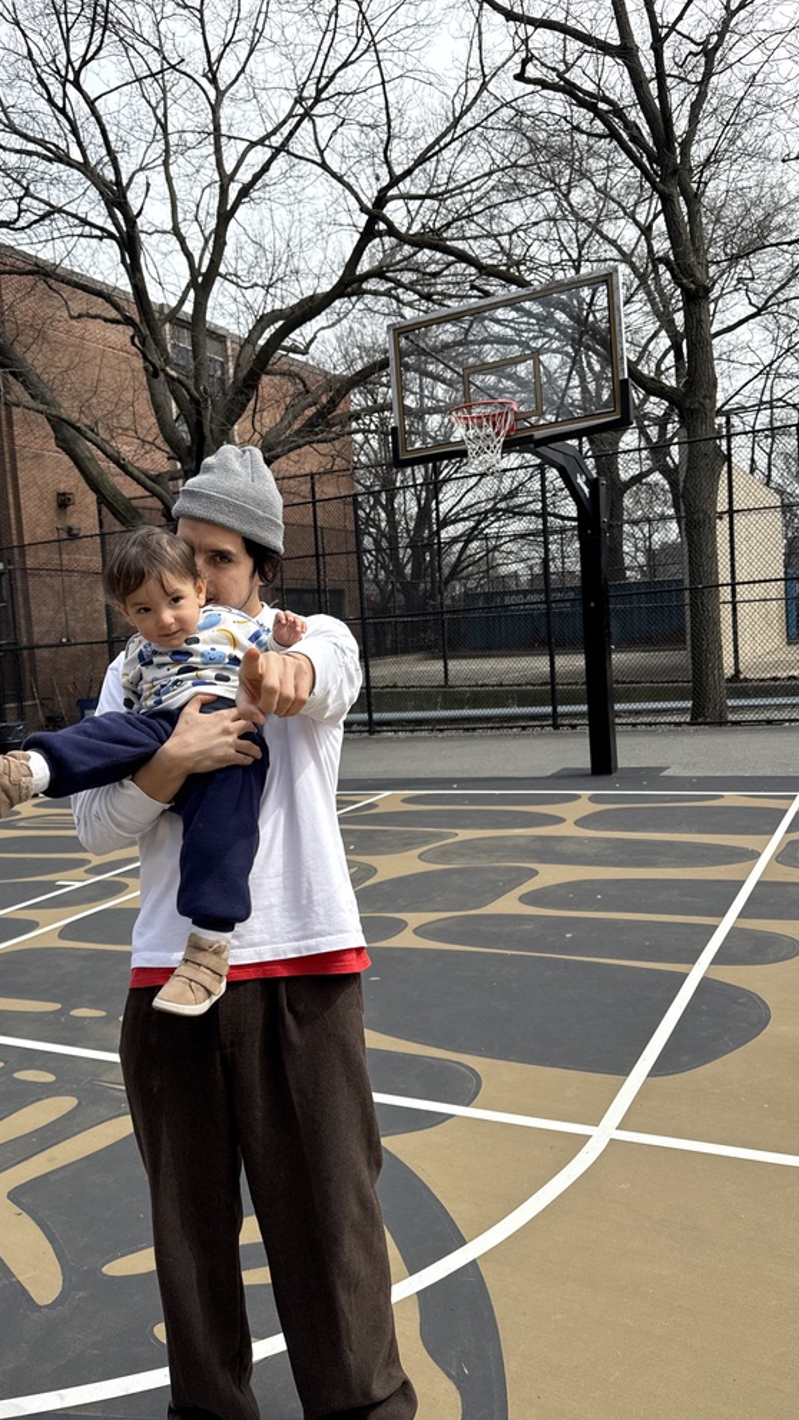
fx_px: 1017
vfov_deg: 69.9
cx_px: 362
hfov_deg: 42.8
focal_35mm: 27
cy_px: 704
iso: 80
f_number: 1.78
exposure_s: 1/2525
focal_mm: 6.76
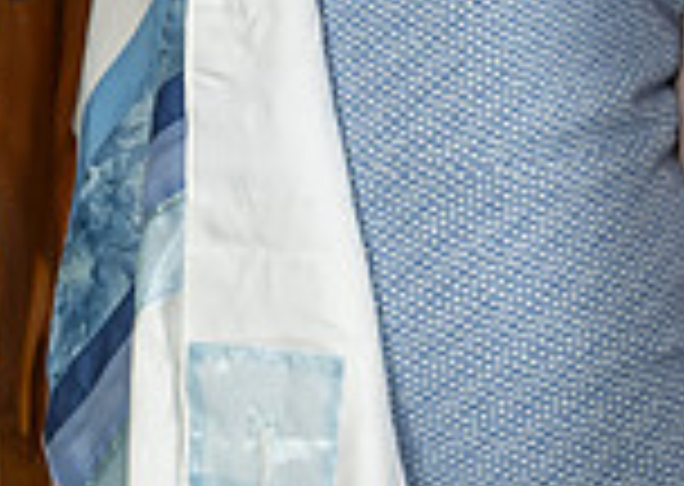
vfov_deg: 5.8
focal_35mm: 241
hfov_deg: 8.4
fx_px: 4673
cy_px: -494
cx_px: 447
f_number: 8
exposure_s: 1/200
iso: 640
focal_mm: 38
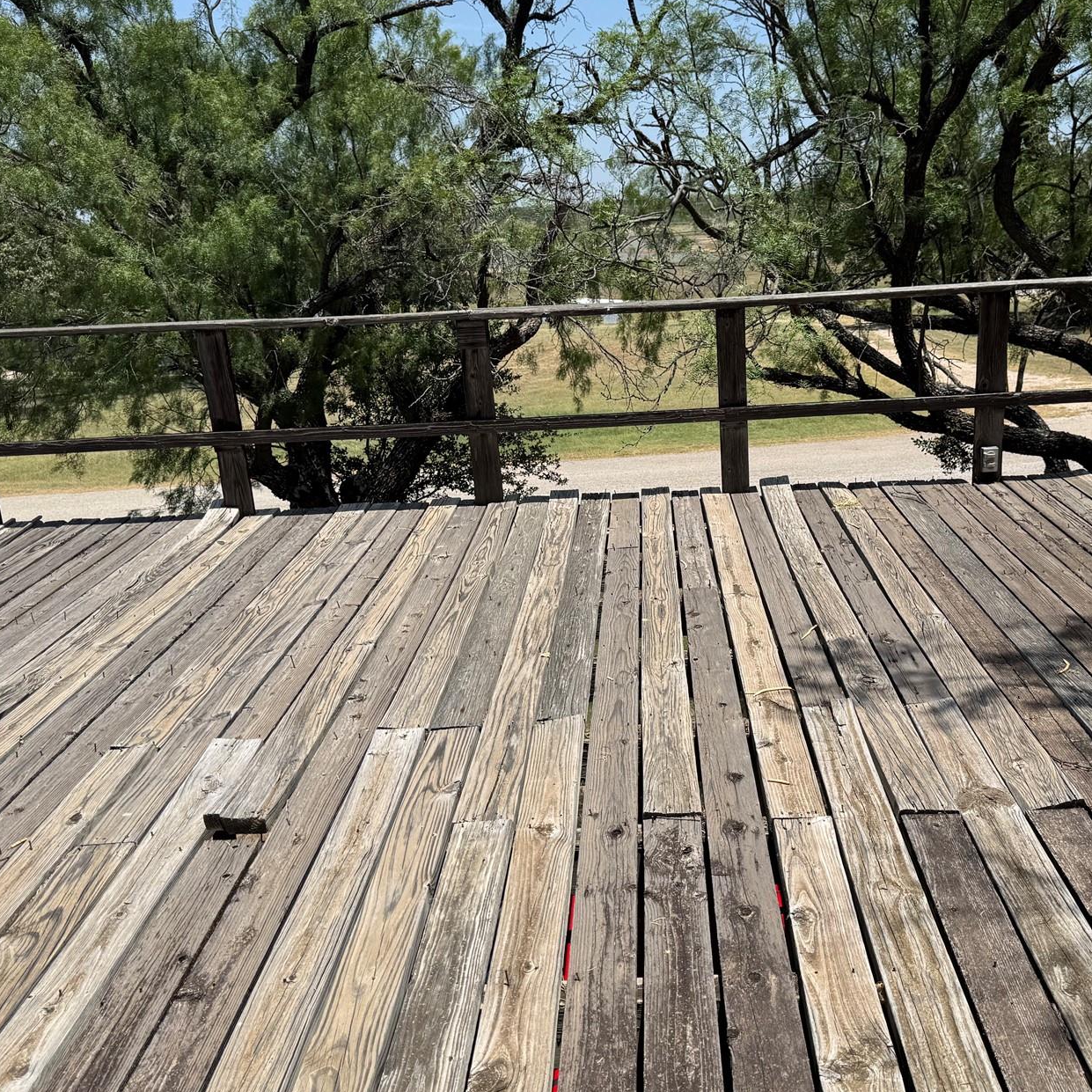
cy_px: 567
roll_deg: +3.0
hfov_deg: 46.9
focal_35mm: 35
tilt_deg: -15.5
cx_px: 657
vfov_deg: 47.2
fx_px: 1249
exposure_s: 1/5814
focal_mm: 6.76
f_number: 1.78
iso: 80
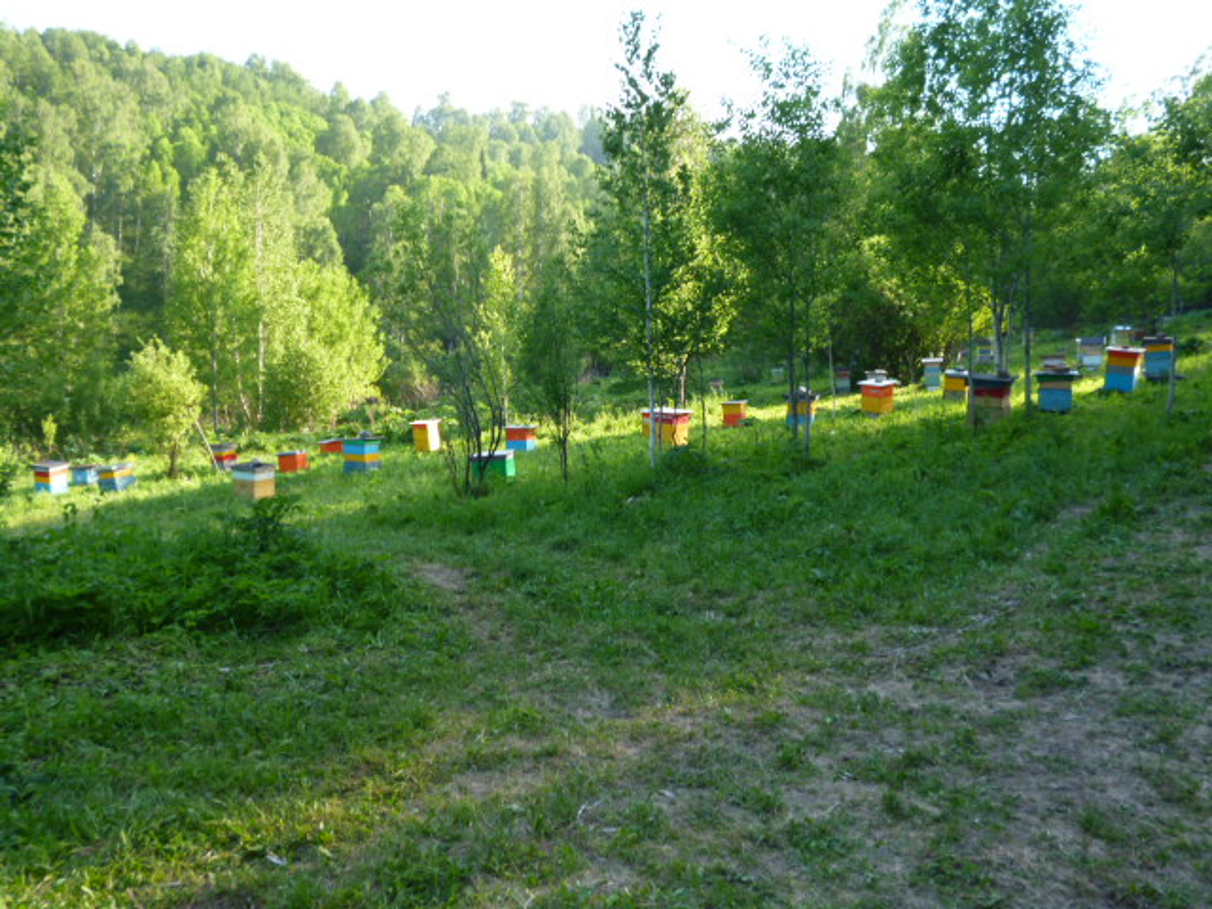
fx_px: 1120
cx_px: 606
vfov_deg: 44.2
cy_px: 454
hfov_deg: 56.8
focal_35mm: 32
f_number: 3.3
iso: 100
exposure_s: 1/100
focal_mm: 5.7
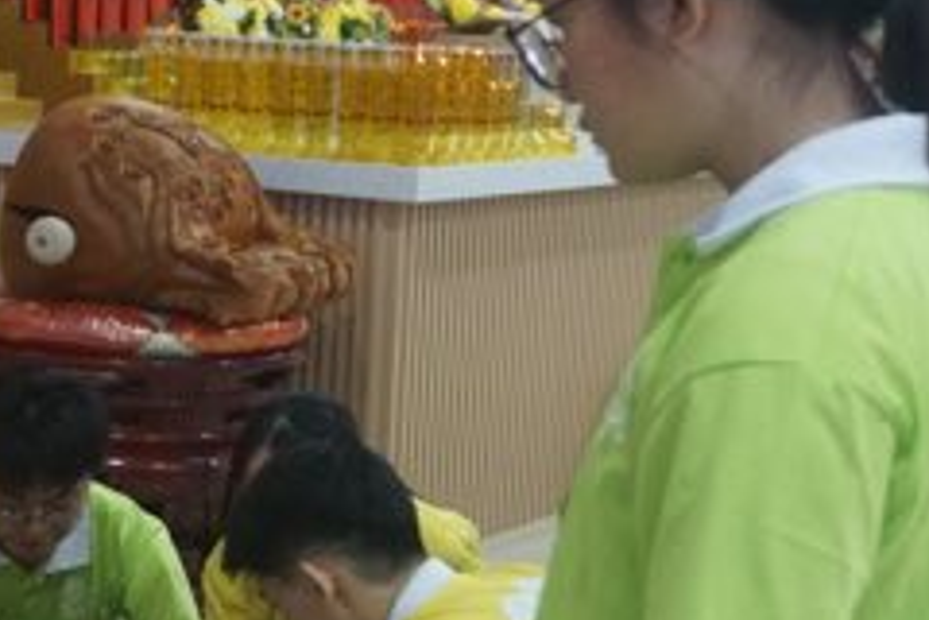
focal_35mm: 102
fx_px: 2632
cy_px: 391
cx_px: 387
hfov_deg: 20.0
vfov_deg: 13.4
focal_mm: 34
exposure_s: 1/160
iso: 1600
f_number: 5
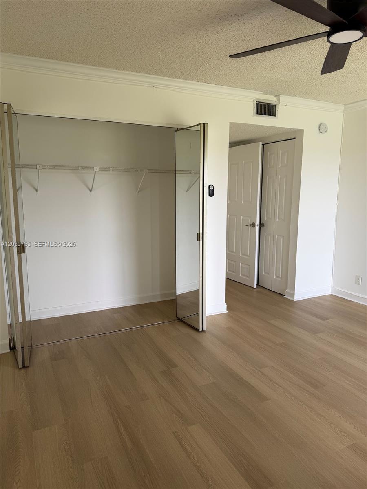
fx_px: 339
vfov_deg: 71.6
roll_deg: -0.1
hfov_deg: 56.8
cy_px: 244
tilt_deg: -9.5
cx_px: 184
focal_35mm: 24
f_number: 1.78
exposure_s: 1/121
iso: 64
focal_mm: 6.76
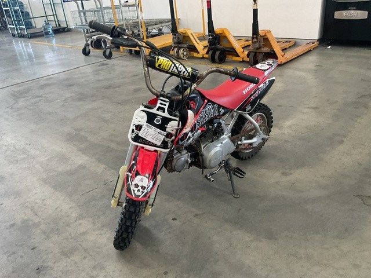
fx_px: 311
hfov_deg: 61.7
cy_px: 139
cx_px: 186
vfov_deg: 48.2
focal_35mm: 29
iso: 100
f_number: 1.8
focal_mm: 3
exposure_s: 1/60
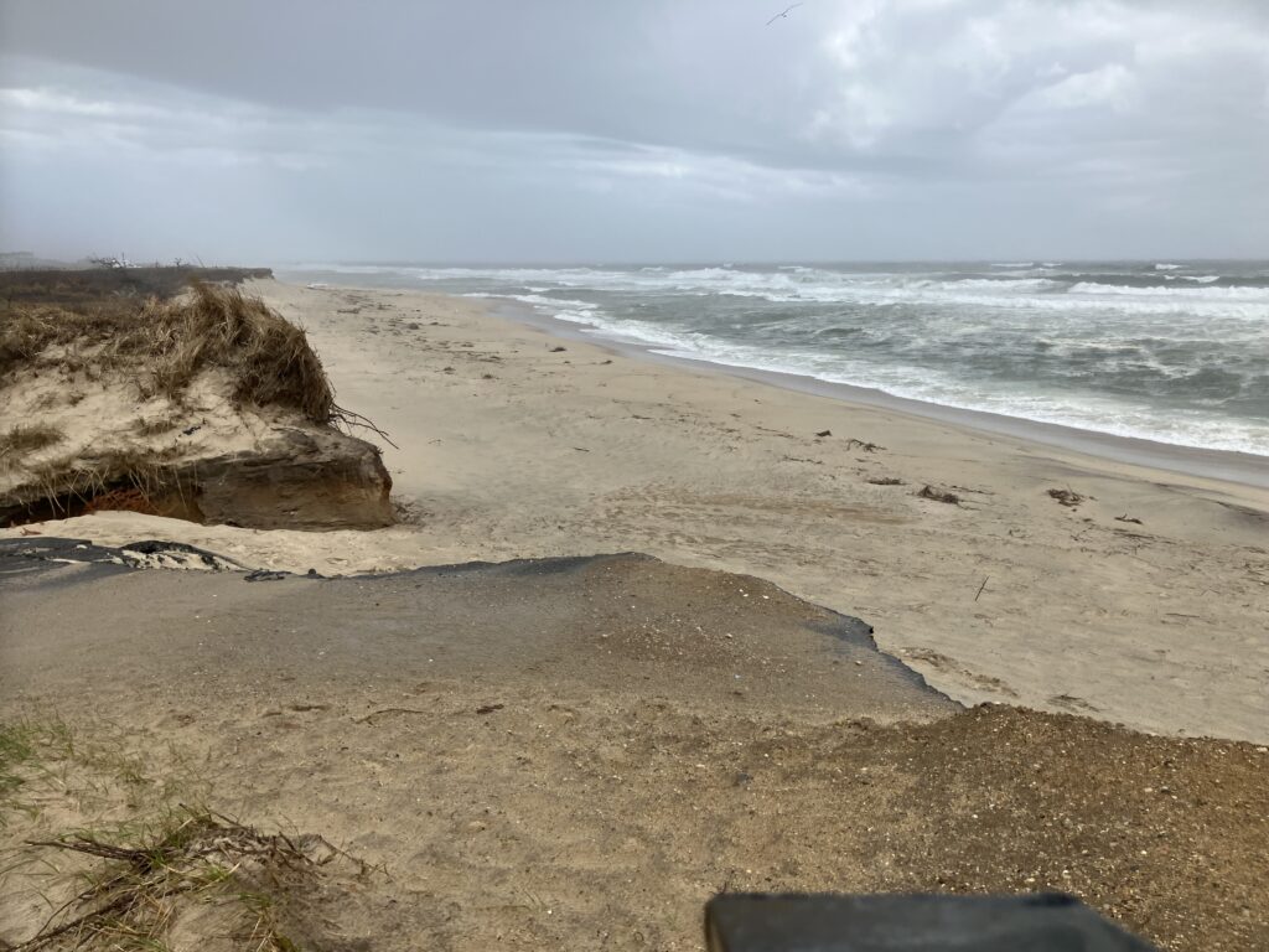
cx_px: 634
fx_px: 1026
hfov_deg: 63.4
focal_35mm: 28
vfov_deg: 49.7
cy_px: 476
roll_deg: -1.2
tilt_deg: -13.5
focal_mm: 3.99
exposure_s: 1/952
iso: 32
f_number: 1.8
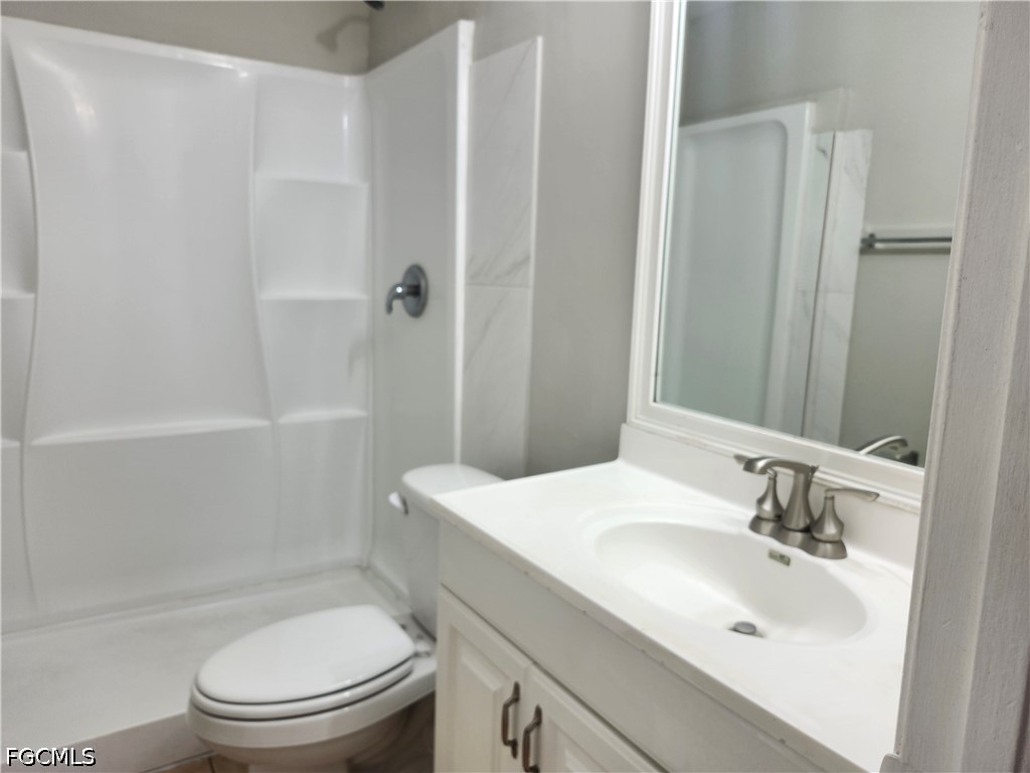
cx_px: 515
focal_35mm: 23
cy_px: 386
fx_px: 684
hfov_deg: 73.9
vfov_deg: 58.9
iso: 64
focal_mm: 5.54
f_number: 1.8
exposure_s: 1/120
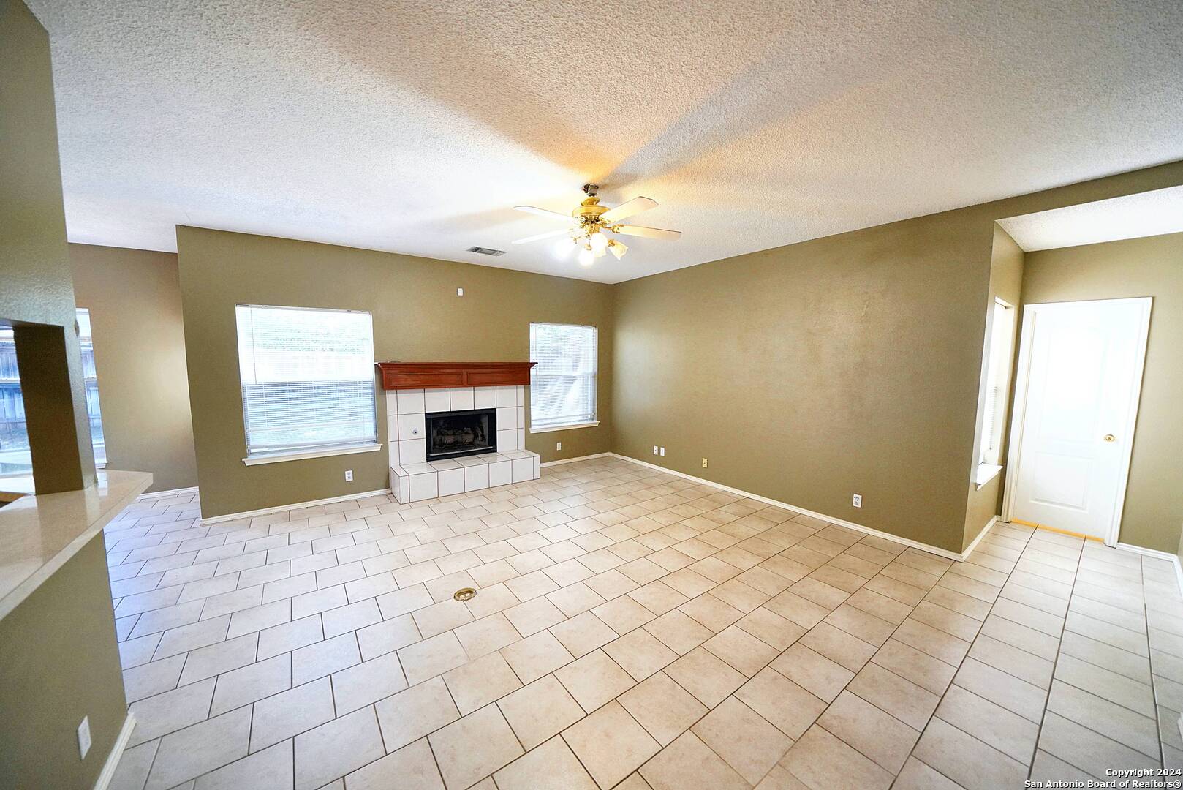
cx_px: 592
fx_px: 394
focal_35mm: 12
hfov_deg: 112.6
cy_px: 395
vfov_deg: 90.1
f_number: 4
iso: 1600
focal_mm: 12
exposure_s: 1/160
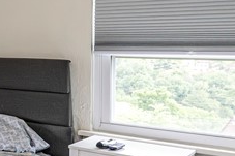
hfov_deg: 19.5
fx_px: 437
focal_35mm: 67
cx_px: -218
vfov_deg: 20.2
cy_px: 53
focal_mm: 14
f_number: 8
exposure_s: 1/160
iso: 2500
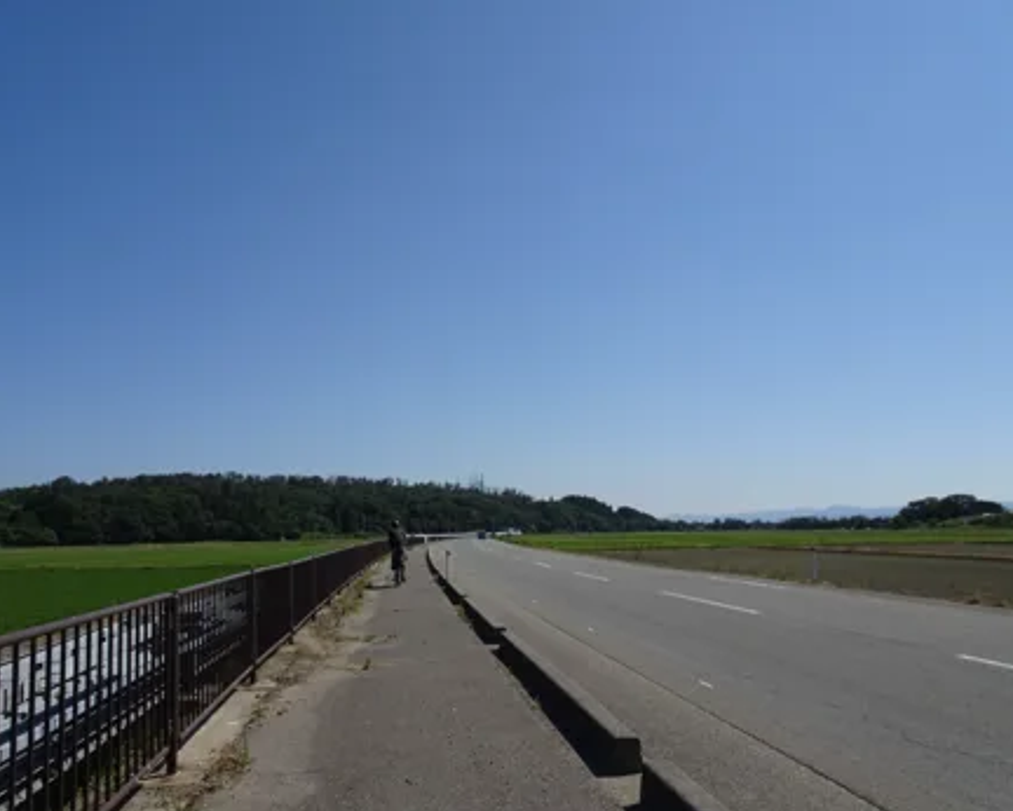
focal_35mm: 26
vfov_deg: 55.0
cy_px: 420
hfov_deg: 66.0
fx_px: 780
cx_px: 495
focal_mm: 4.1
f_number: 3.5
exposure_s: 1/1600
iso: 80
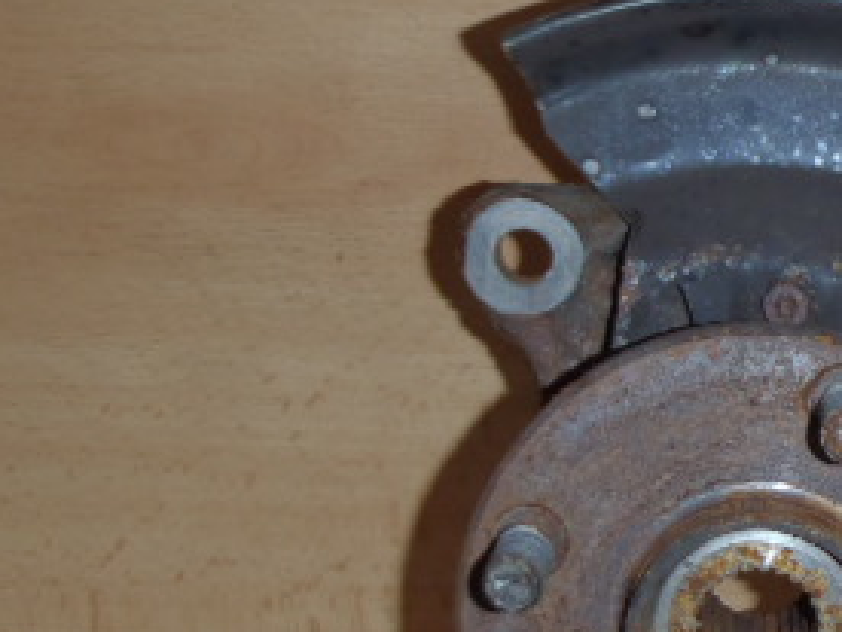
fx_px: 2141
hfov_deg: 21.2
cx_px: 915
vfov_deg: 16.7
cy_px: 427
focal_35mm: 88
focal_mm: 6.83
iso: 100
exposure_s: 1/40
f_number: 4.6
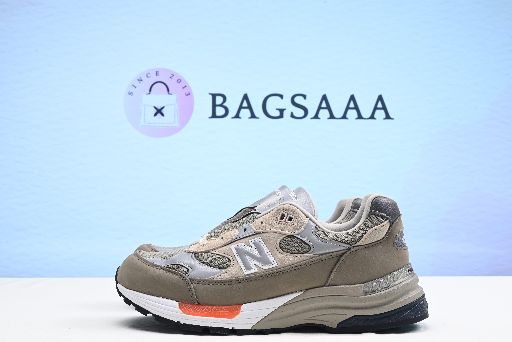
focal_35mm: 44
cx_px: 256
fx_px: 626
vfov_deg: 30.5
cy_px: 171
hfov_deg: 44.5
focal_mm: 44
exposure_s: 1/2
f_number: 16
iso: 100
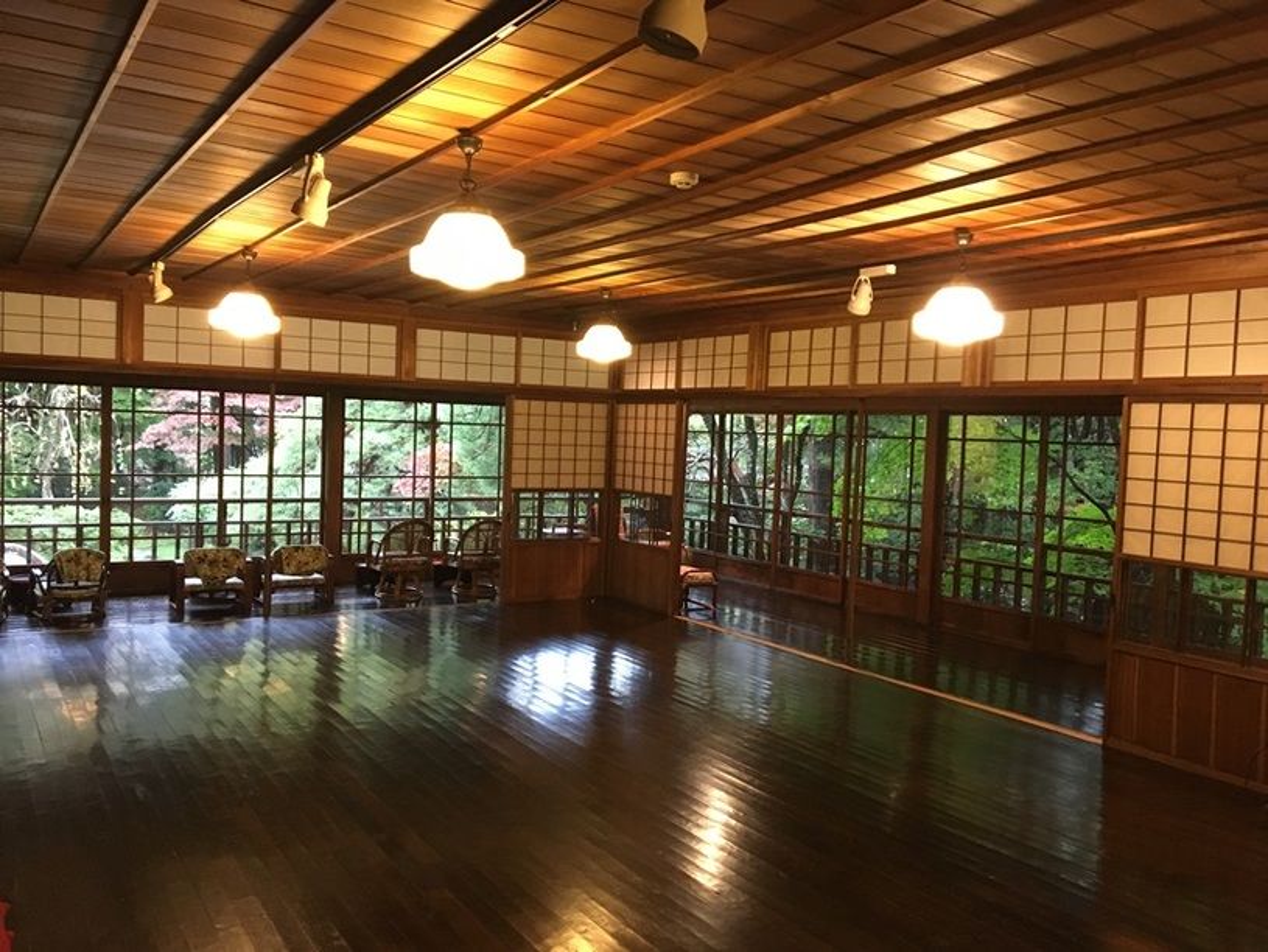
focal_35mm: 29
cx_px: 634
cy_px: 476
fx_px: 1063
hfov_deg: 61.6
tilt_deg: -2.1
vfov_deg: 48.3
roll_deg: -1.7
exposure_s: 1/20
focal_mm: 4.15
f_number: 2.2
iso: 200
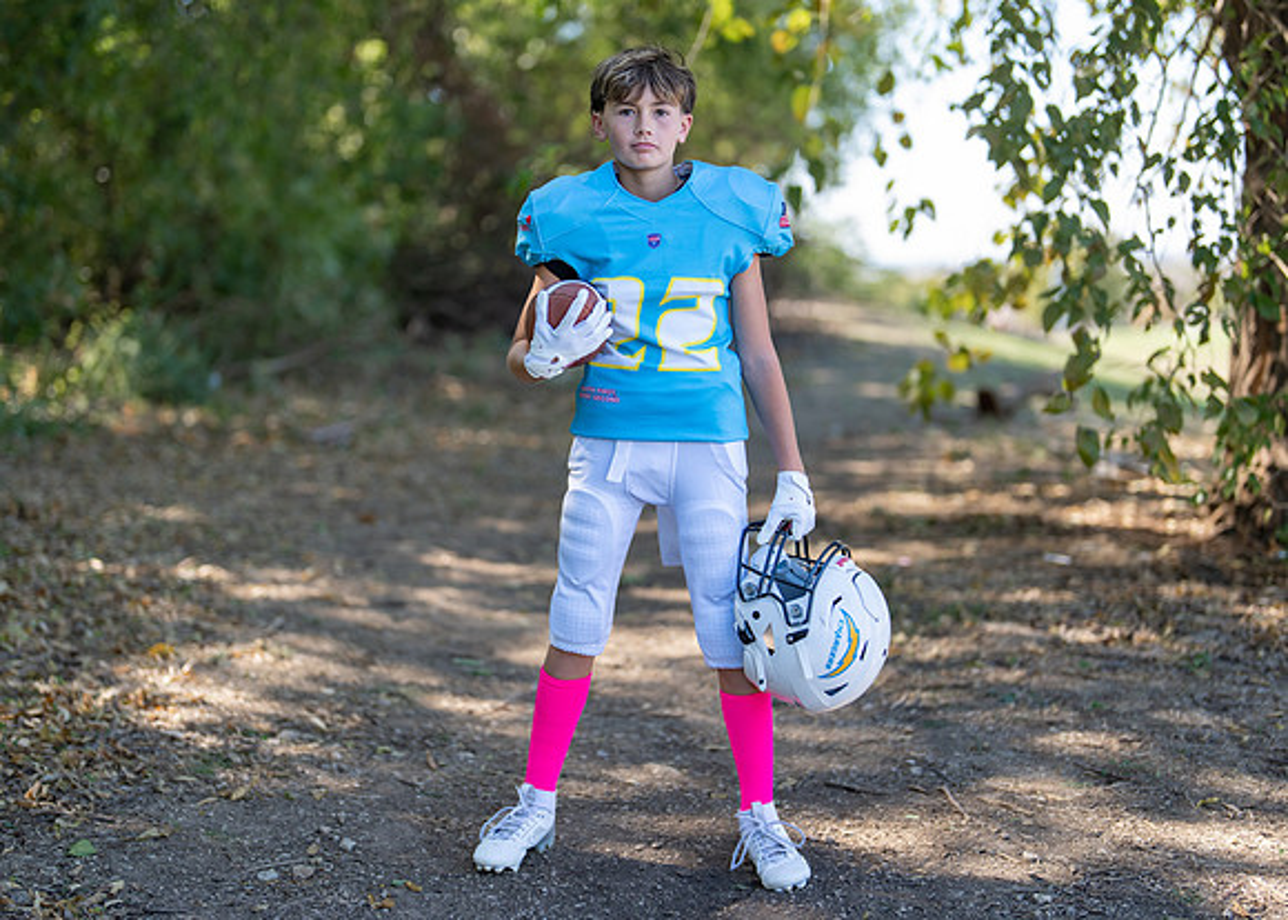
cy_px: 451
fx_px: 2181
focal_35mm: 60
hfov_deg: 32.9
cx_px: 629
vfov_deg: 23.8
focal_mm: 50
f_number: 1.2
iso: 100
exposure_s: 1/1250
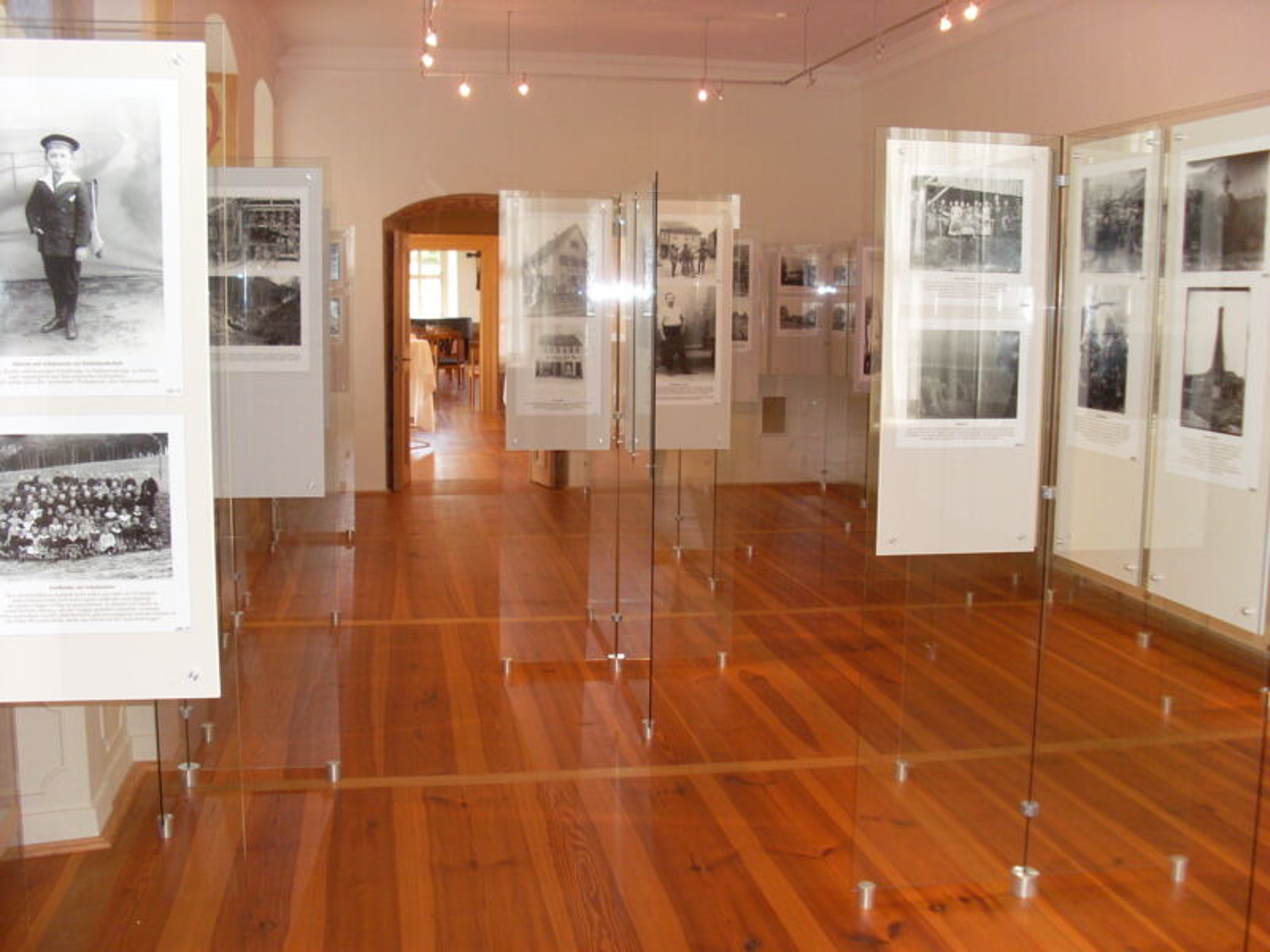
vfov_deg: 37.7
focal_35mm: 38
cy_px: 476
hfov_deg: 49.0
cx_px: 635
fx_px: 1394
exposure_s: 1/45
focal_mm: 6.3
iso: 120
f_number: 3
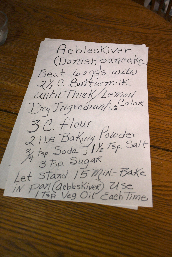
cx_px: 86
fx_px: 279
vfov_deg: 49.6
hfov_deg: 34.2
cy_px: 128
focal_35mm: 39
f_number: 3.8
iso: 800
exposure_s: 1/80
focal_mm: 26
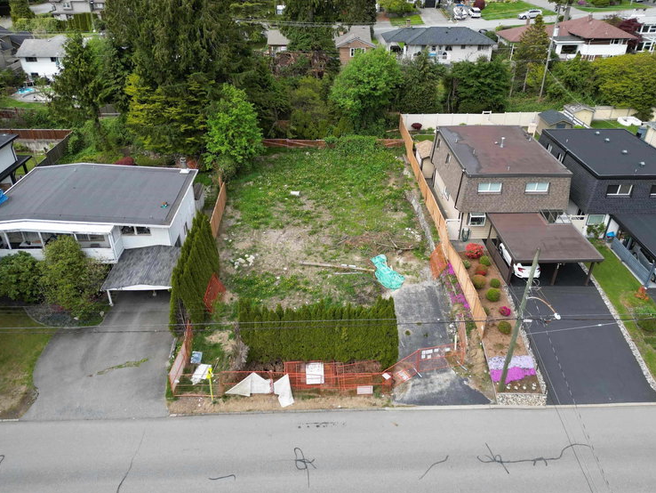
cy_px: 231
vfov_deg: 53.1
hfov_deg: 67.3
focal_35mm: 26
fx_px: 493
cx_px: 325
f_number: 1.7
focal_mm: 6.72
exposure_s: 1/1000
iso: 100
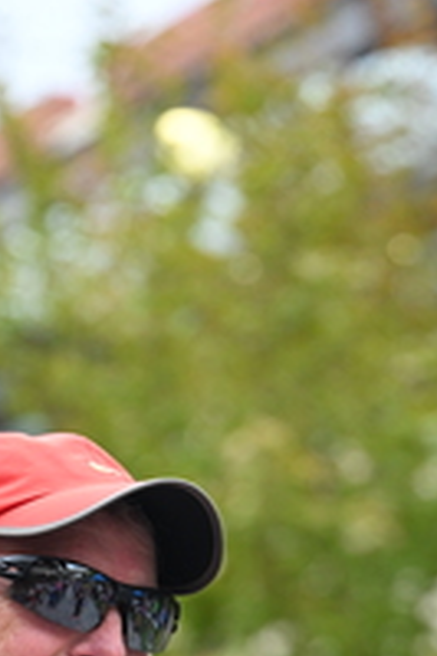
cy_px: 777
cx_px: 199
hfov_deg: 5.9
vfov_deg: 8.7
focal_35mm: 234
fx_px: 4268
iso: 640
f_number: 2.8
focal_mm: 85
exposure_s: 1/1250
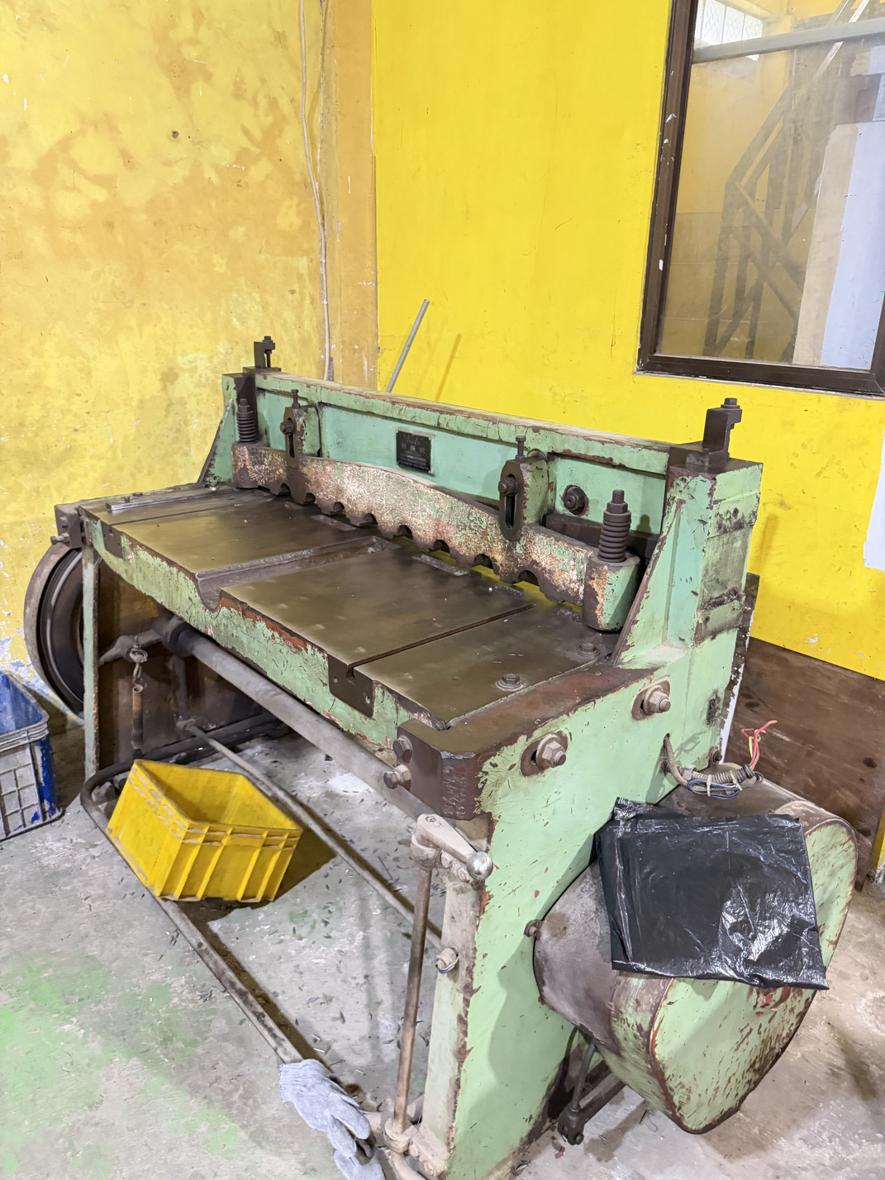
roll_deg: -1.3
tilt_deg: -18.7
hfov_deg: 56.8
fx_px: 818
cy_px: 590
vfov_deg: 71.6
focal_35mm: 24
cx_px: 442
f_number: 1.78
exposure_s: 1/33
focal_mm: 6.76
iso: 800
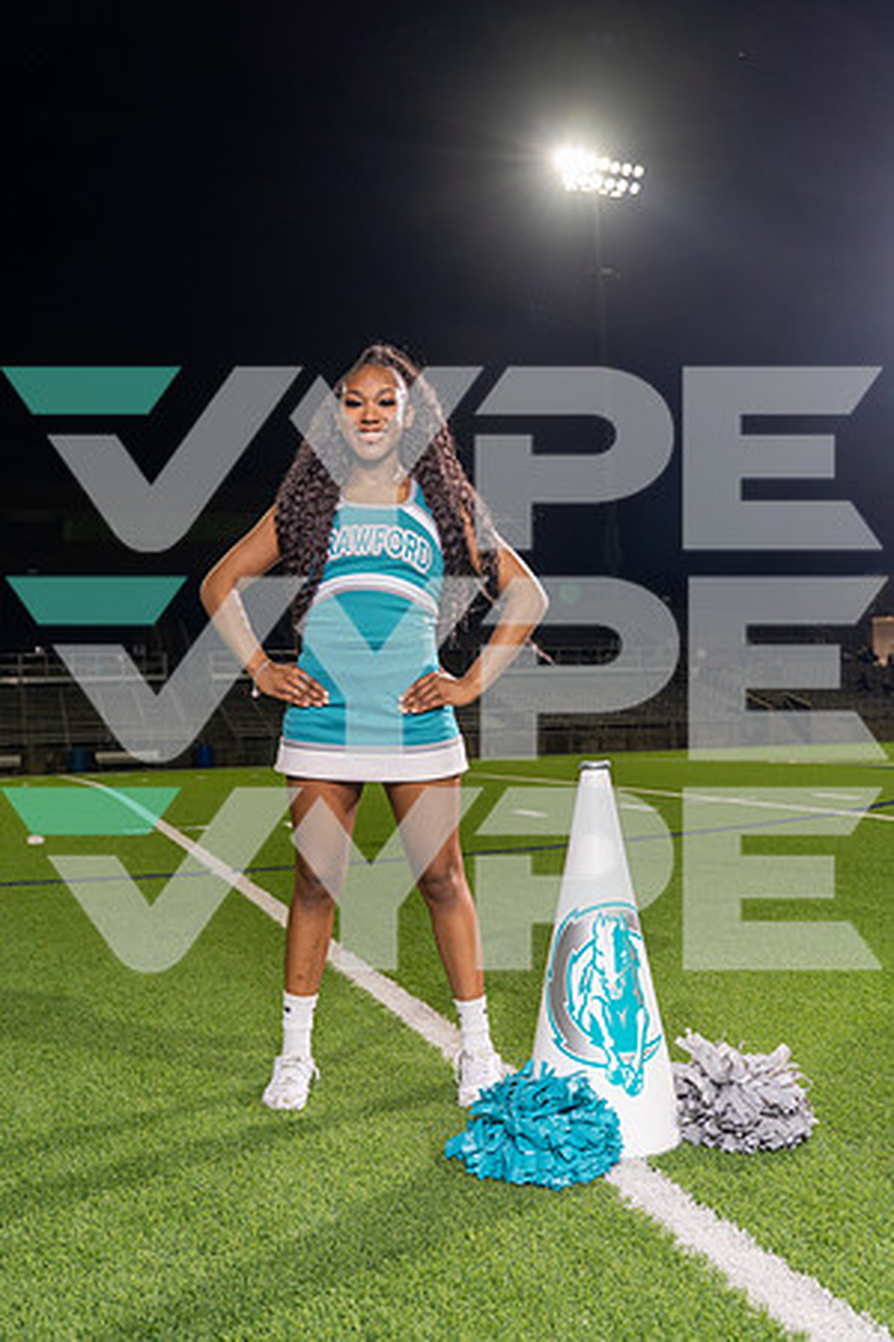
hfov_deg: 37.9
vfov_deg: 54.4
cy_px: 671
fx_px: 1304
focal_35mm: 35
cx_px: 447
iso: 640
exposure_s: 1/250
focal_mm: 35
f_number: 4.5
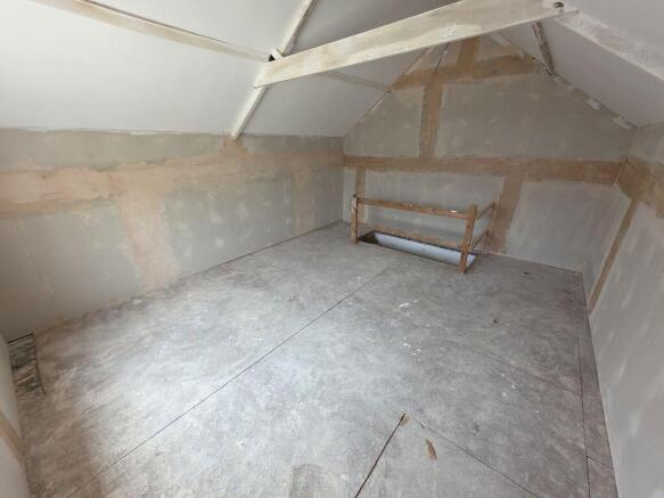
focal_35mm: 13
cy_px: 249
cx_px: 332
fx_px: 249
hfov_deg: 106.2
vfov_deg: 89.9
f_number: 1.9
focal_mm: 2.2
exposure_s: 1/100
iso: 32
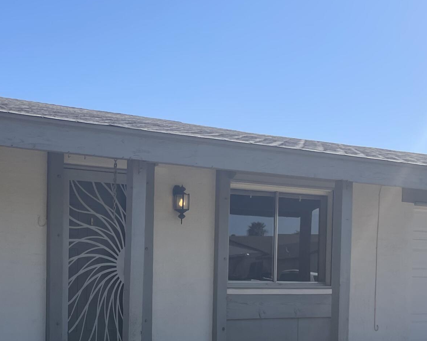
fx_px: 822
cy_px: 314
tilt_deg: -2.4
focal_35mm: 65
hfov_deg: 28.5
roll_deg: -0.5
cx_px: 79
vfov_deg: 22.8
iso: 32
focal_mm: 4.2
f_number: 1.6
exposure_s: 1/3401
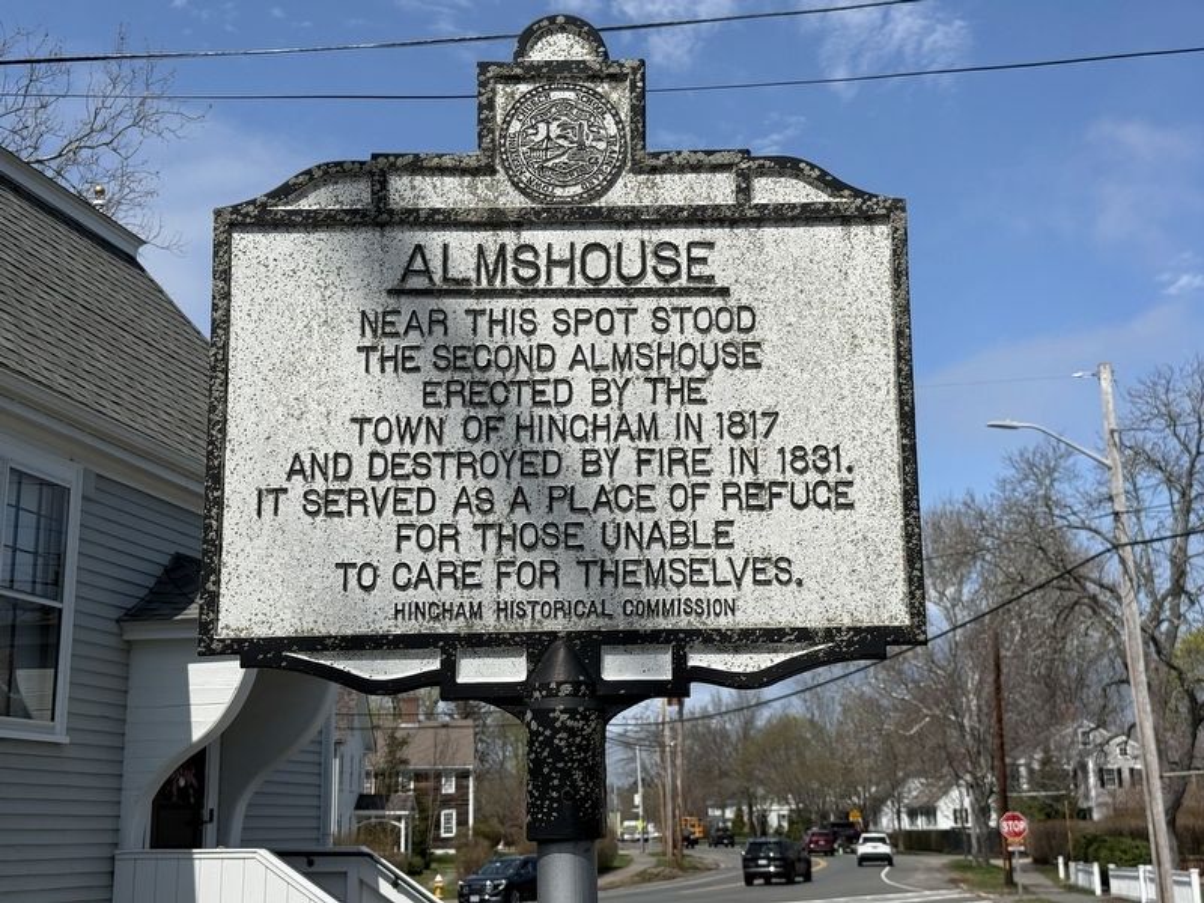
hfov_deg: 39.7
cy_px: 452
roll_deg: +1.8
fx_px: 1670
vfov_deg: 30.3
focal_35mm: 48
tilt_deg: +14.3
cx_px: 602
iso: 64
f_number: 1.78
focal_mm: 6.76
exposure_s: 1/8772
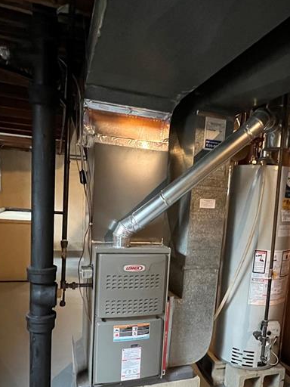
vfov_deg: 66.0
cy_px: 249
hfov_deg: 52.7
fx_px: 290
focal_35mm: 26
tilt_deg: -9.7
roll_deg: -3.2
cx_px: 174
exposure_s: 1/40
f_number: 1.8
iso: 1250
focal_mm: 1.57
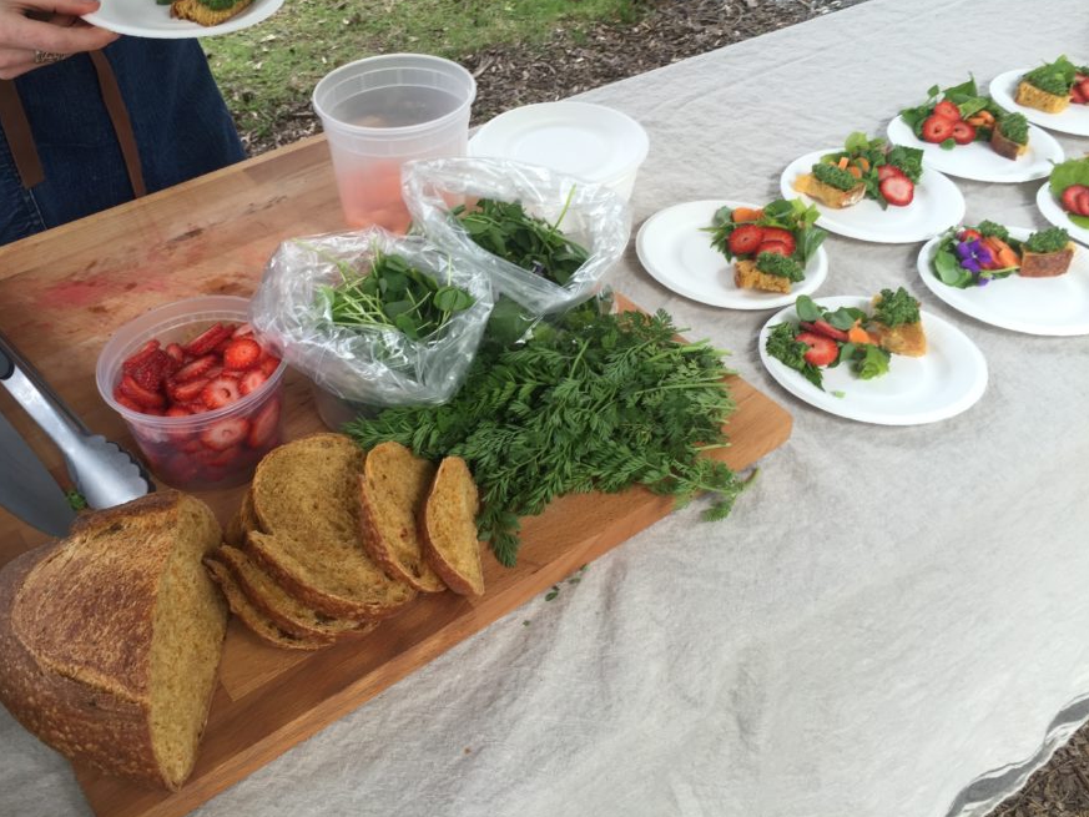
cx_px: 457
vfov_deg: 41.7
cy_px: 342
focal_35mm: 34
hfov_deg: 53.7
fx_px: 1070
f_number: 2.2
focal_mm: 4.15
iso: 32
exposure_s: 1/129
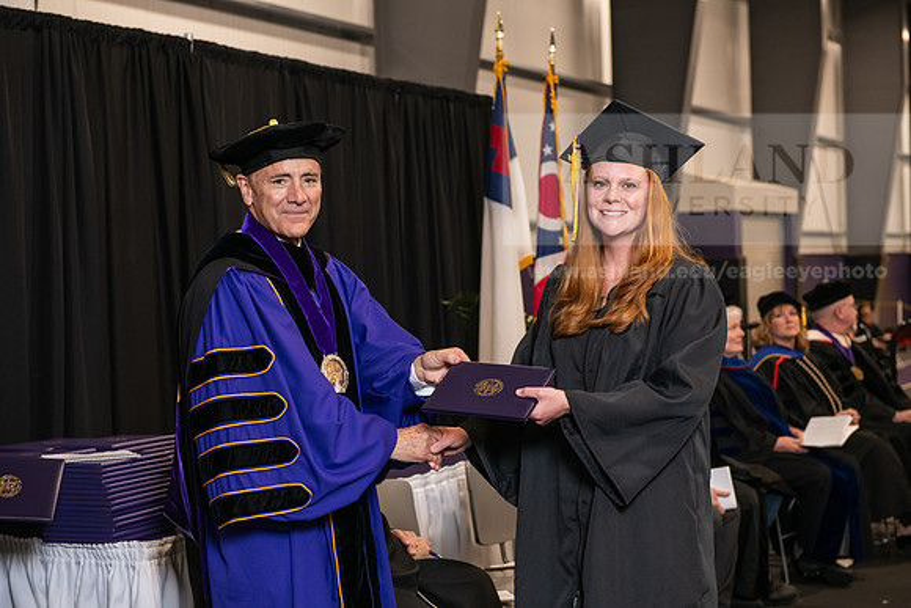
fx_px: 1772
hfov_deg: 28.8
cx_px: 456
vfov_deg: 19.5
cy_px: 304
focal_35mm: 70
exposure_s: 1/125
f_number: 5
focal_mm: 70
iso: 1600
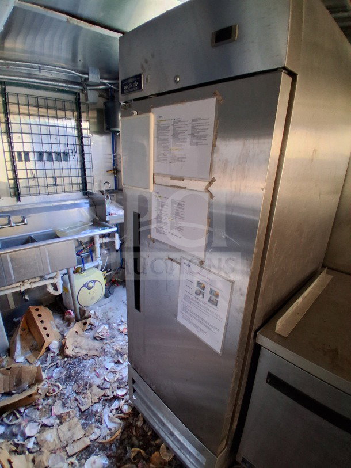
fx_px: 230
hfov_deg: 74.7
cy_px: 234
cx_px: 176
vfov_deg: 91.0
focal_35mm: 17
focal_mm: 1.4
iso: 200
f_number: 2.2
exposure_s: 1/40
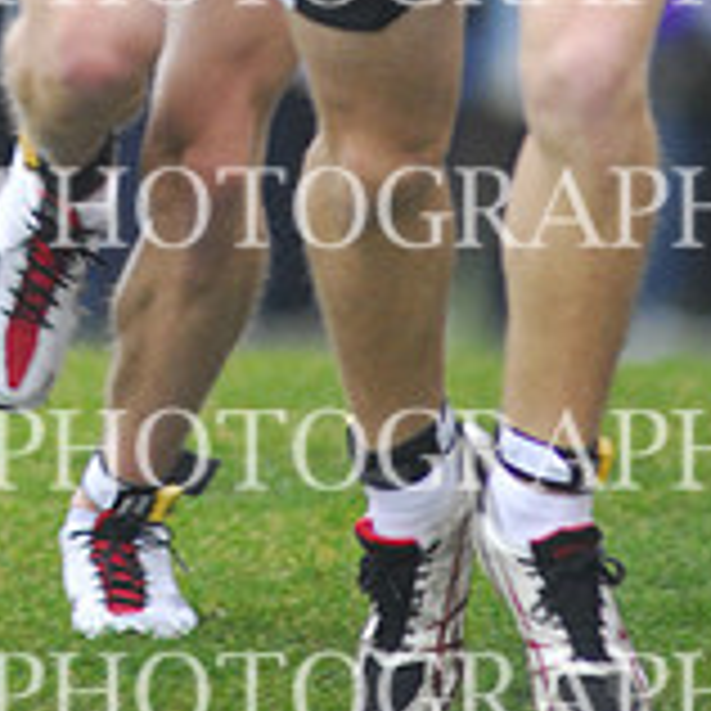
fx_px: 32719
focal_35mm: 1408
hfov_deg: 1.2
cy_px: -396
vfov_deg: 1.2
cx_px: -45
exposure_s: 1/500
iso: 800
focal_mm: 300
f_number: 4
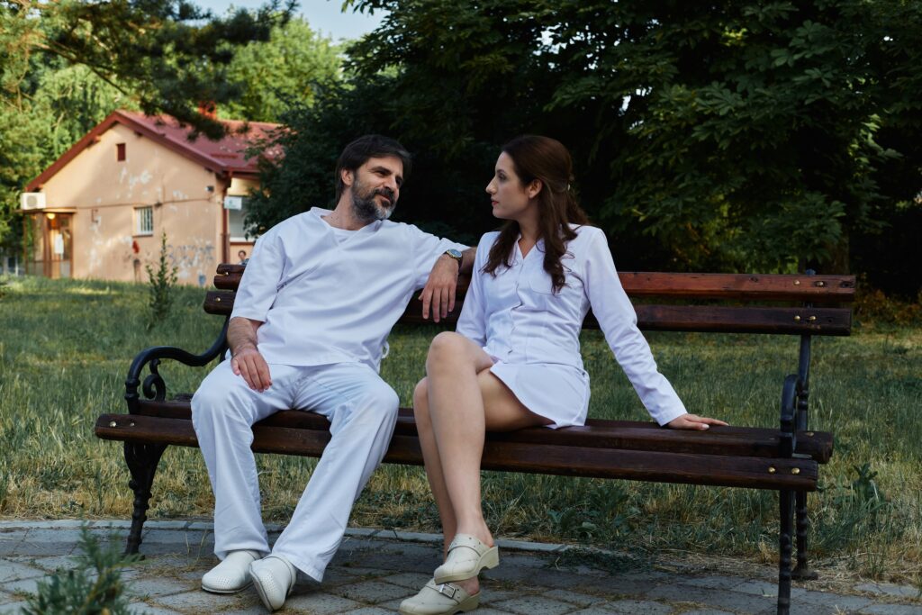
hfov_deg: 37.5
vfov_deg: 25.5
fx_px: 1357
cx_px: 461
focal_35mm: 53
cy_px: 308
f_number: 4
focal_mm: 35
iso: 400
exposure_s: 1/500
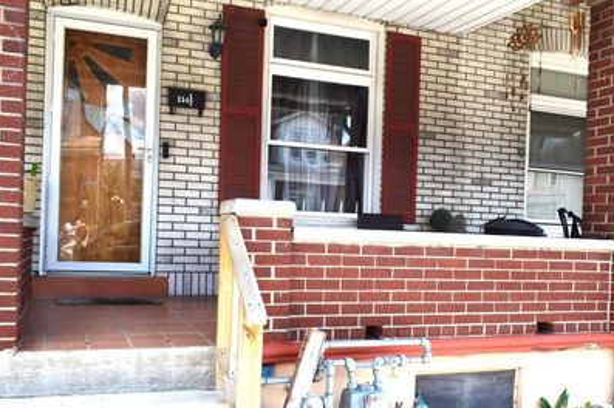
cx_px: 298
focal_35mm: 34
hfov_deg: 55.8
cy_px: 245
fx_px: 579
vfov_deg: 38.7
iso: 400
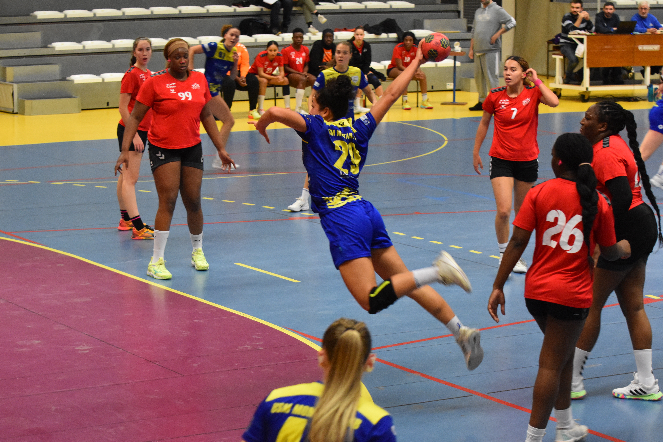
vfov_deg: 13.0
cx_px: 332
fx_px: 1934
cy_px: 221
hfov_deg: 19.5
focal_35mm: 105
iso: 3200
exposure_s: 1/200
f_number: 4.5
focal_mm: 70
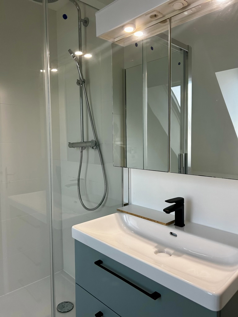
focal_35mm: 26
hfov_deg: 53.1
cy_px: 158
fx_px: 238
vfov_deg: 67.3
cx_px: 119
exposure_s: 1/100
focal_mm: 5.7
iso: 100
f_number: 1.5
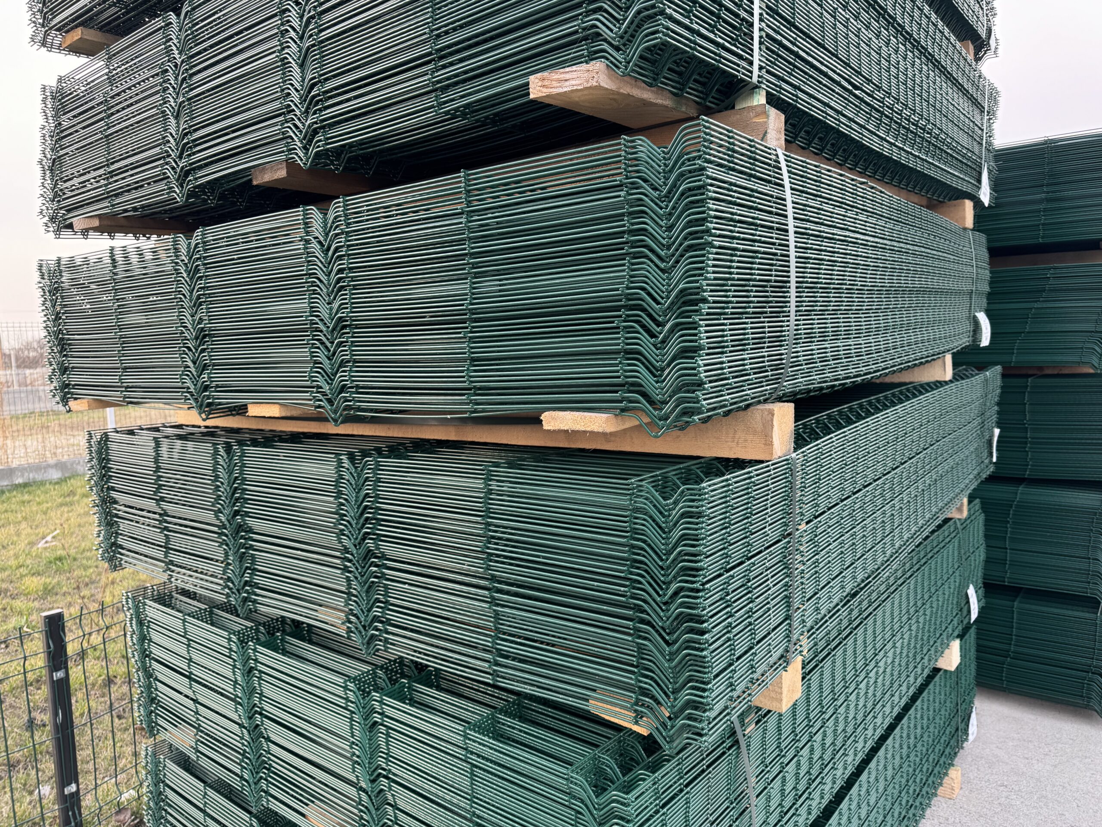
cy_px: 414
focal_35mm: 24
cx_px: 551
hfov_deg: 71.6
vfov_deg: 56.8
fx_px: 764
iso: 100
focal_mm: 6.86
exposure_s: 1/121
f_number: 1.78
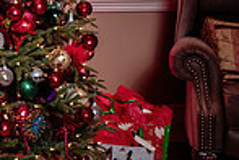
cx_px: -211
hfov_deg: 15.2
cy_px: 6
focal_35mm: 114
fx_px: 757
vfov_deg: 11.9
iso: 500
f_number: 4.5
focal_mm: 28
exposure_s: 1/125
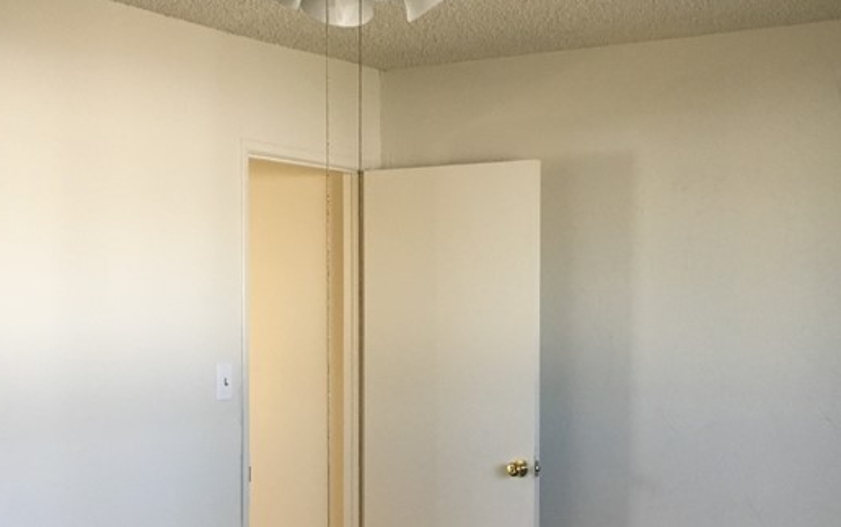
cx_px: 401
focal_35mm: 61
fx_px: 1399
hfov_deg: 33.5
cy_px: 349
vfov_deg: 21.2
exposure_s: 1/30
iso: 125
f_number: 2.2
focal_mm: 4.15
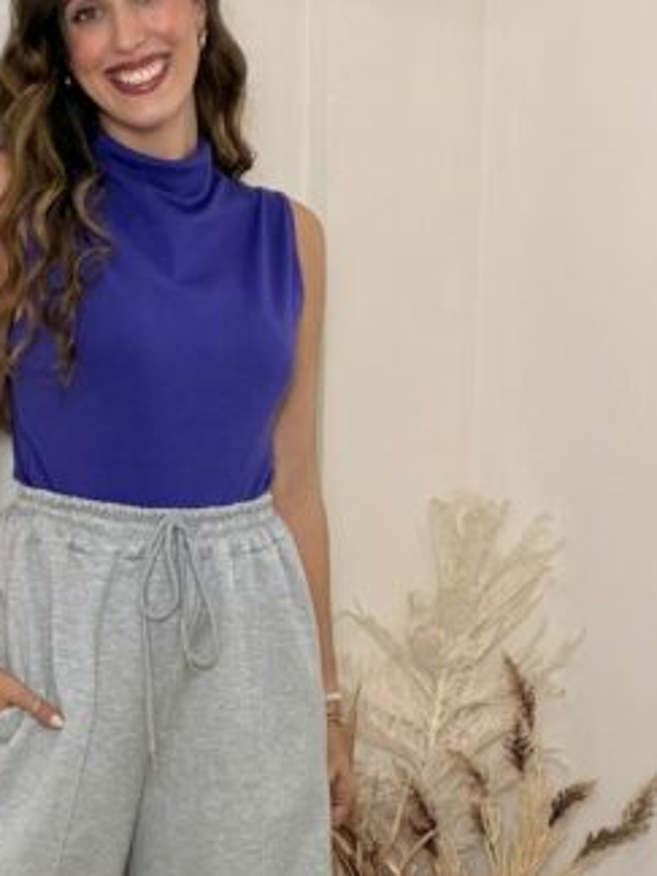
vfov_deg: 26.2
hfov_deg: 19.7
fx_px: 1873
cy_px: 560
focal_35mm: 74
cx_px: 122
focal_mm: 2.71
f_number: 1.9
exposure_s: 1/60
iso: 160
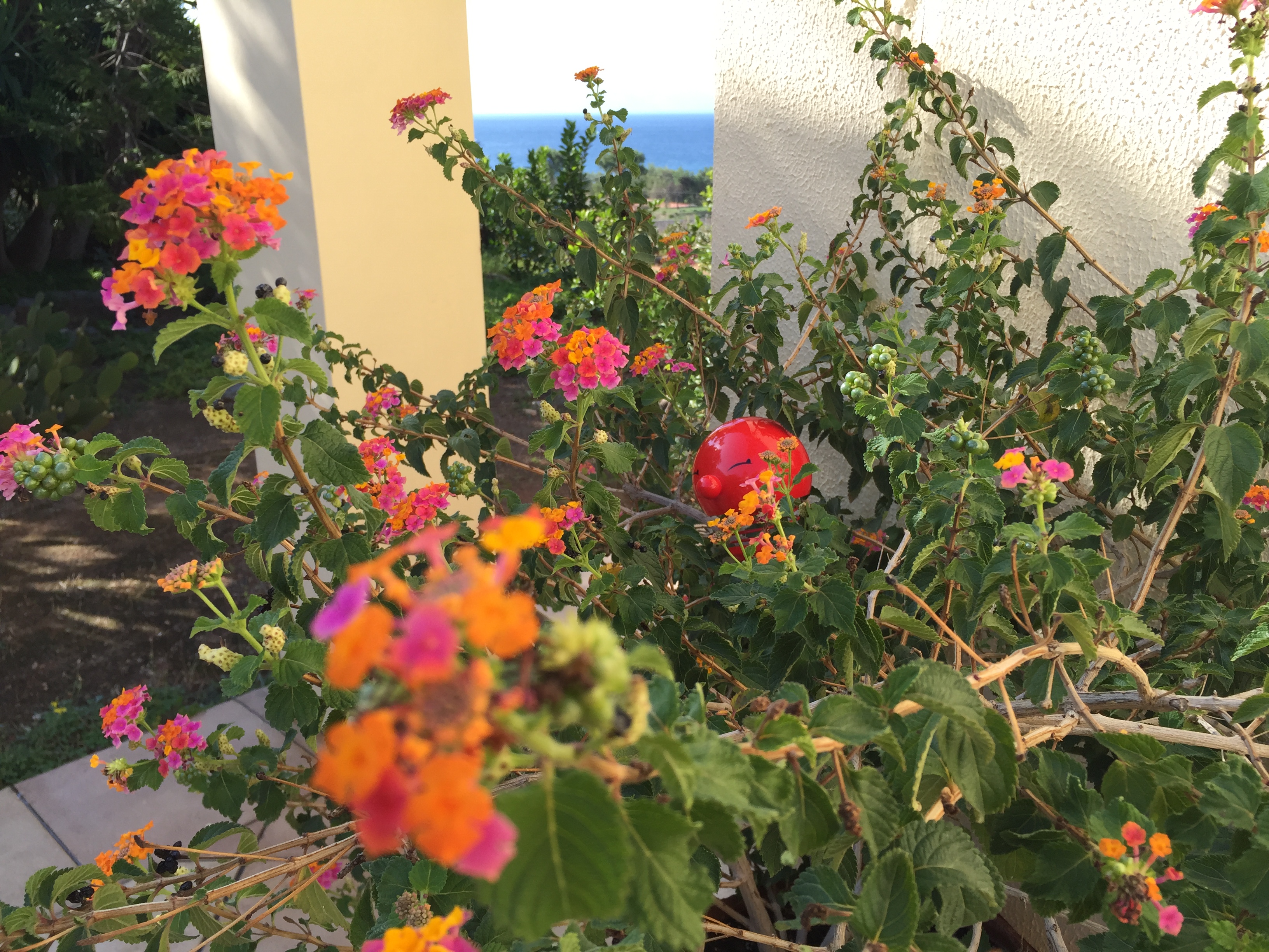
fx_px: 1063
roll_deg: +0.6
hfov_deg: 61.7
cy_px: 476
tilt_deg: -18.6
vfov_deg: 48.2
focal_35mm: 29
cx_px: 634
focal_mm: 4.15
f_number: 2.2
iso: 32
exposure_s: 1/501
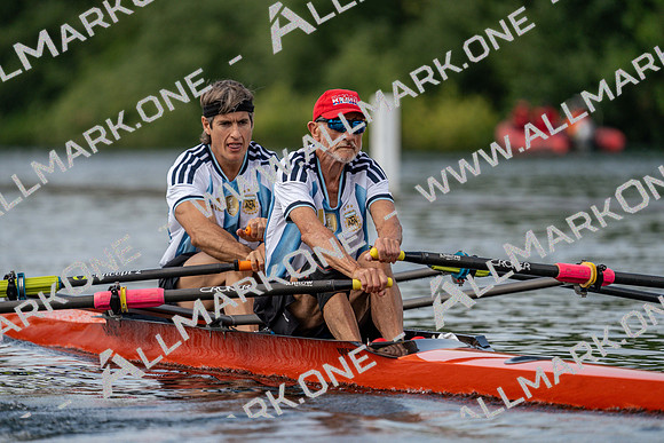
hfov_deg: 4.5
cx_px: 332
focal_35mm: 456
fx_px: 8412
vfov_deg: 3.0
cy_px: 222
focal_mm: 456
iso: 400
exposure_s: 1/1600
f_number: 6.3
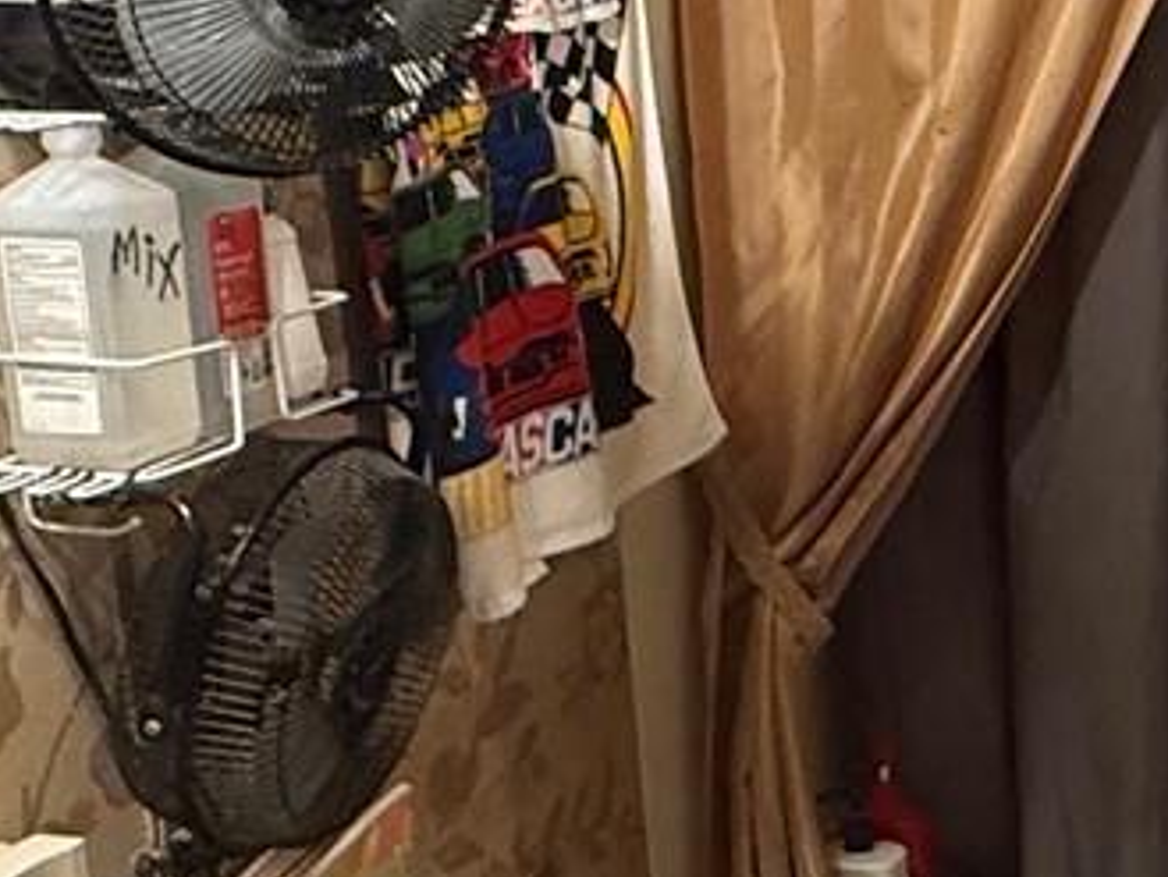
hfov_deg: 25.9
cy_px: 419
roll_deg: +2.0
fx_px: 2295
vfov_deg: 21.6
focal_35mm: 68
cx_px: 1356
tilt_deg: -11.6
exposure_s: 1/60
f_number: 2.2
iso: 400
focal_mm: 2.22
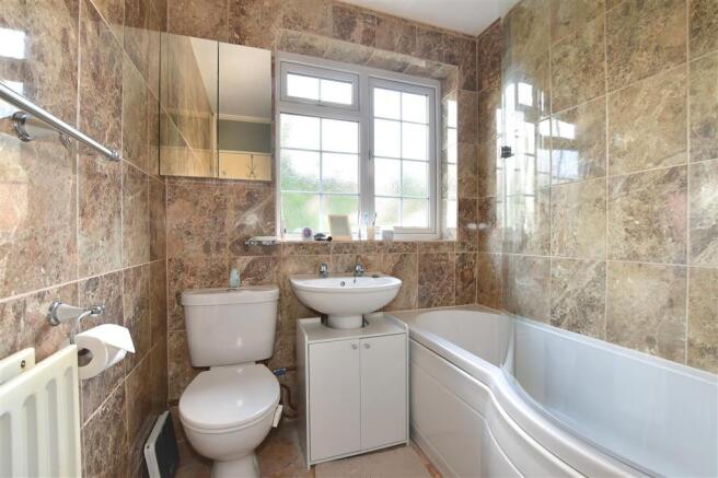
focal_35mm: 15
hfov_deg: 100.4
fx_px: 299
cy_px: 239
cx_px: 359
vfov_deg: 77.3
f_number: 7.1
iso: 160
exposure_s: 1/15
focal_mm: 10
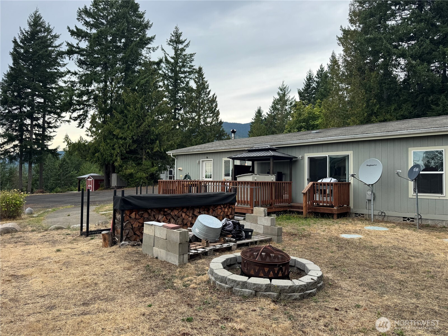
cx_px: 224
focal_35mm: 24
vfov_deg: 56.8
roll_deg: -0.4
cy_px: 168
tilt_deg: +2.4
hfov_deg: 71.6
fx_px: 311
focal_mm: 6.76
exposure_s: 1/1425
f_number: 1.78
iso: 80
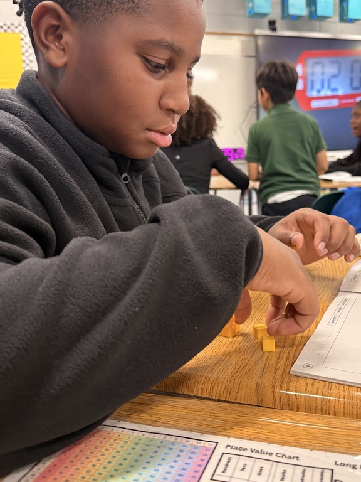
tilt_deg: -9.5
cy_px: 228
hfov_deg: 43.8
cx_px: 223
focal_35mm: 32
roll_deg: +1.3
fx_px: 445
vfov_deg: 56.8
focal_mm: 6.76
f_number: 1.78
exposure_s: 1/60
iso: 320
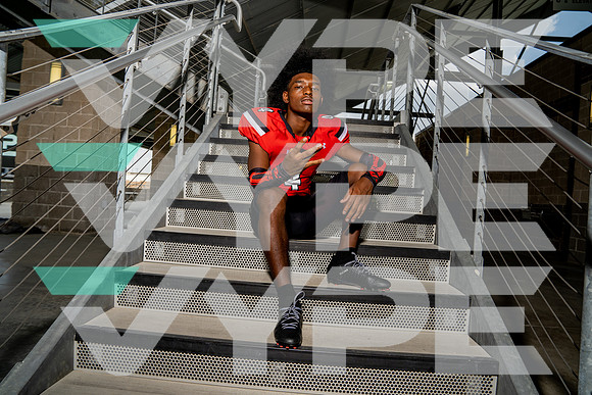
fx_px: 411
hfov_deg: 71.5
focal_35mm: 25
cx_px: 296
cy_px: 198
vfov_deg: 51.3
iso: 100
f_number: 6.3
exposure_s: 1/250
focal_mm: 25
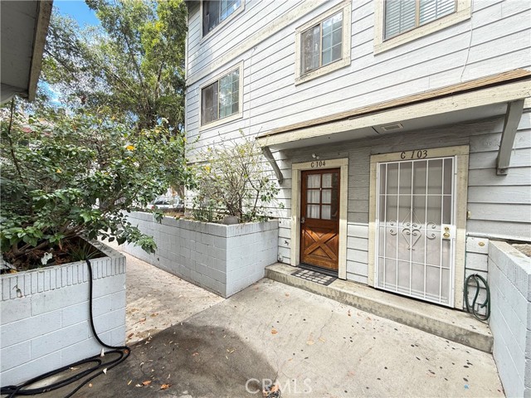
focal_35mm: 14
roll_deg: -0.8
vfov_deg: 85.7
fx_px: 215
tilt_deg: +0.1
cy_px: 199
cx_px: 266
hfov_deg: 102.1
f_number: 2.2
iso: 64
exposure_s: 1/108
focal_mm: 2.22
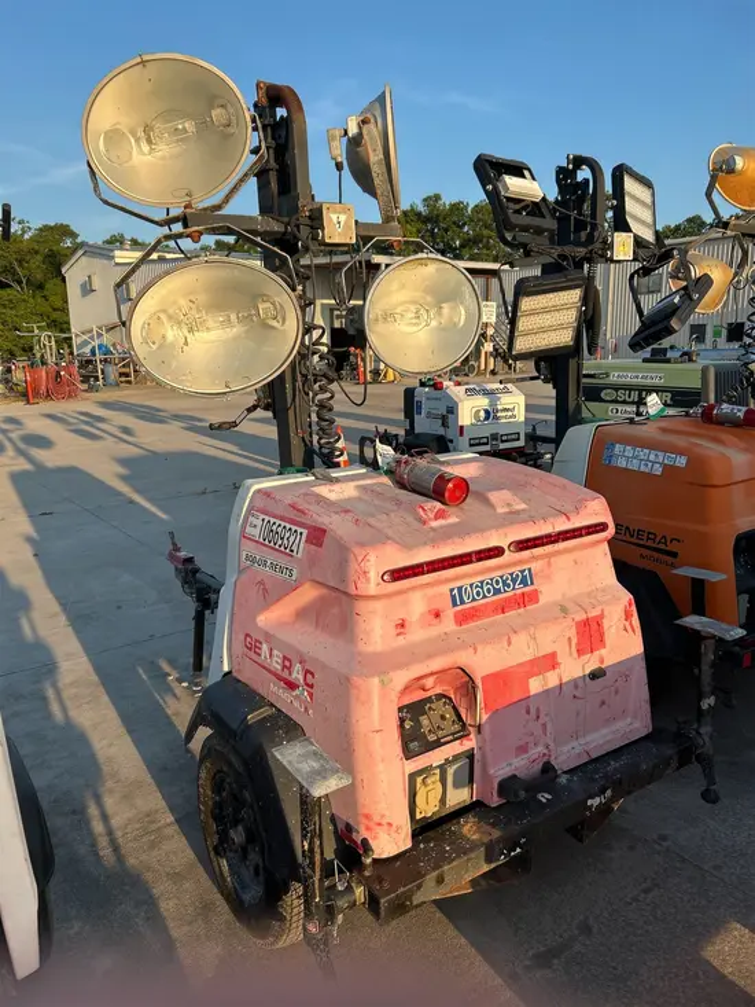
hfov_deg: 53.1
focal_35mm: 26
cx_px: 378
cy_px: 504
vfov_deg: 67.3
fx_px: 756
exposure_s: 1/2045
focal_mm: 5.7
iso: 50
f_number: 1.5
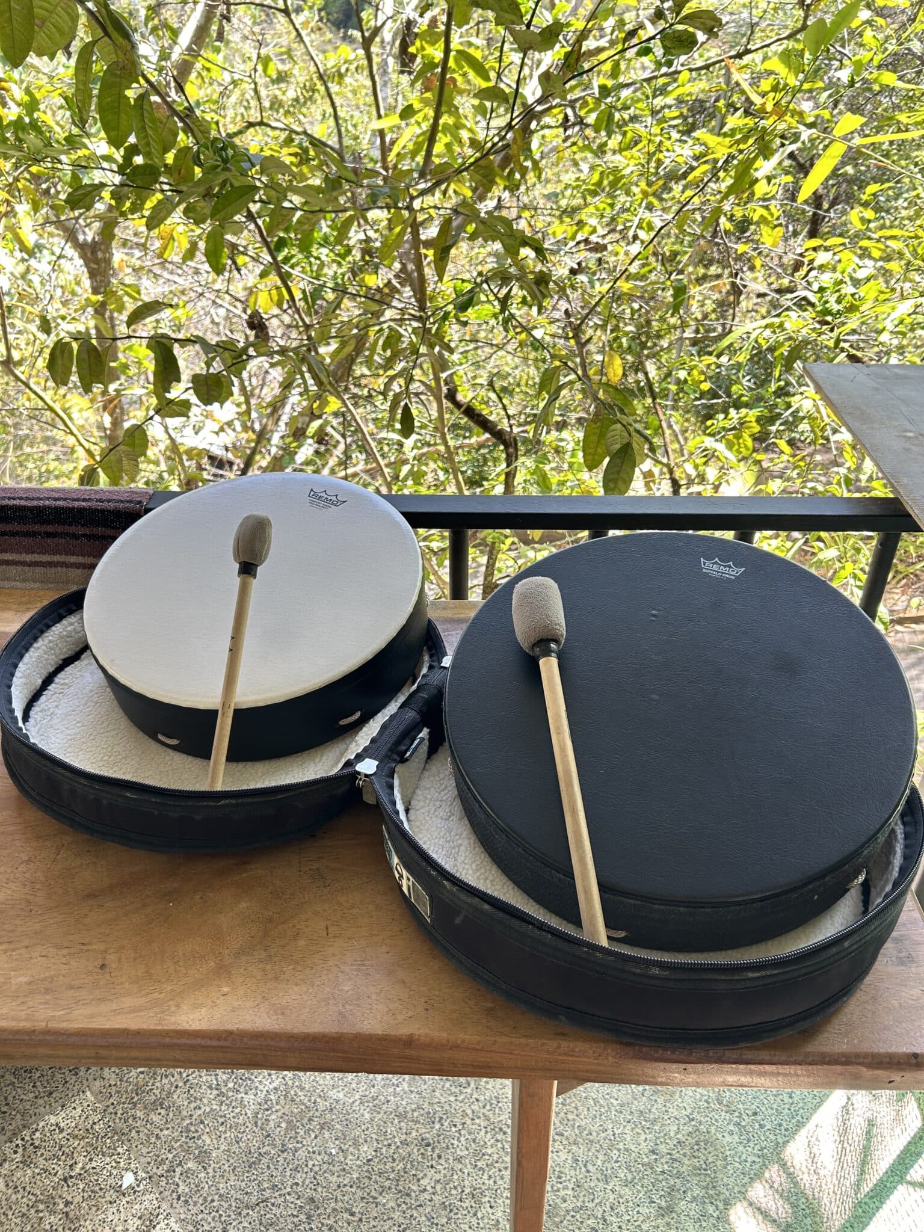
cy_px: 616
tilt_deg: -36.9
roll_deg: +0.6
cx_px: 462
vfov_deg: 67.3
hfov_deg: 53.1
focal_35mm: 26
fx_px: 925
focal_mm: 5.7
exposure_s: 1/170
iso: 64
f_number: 1.5
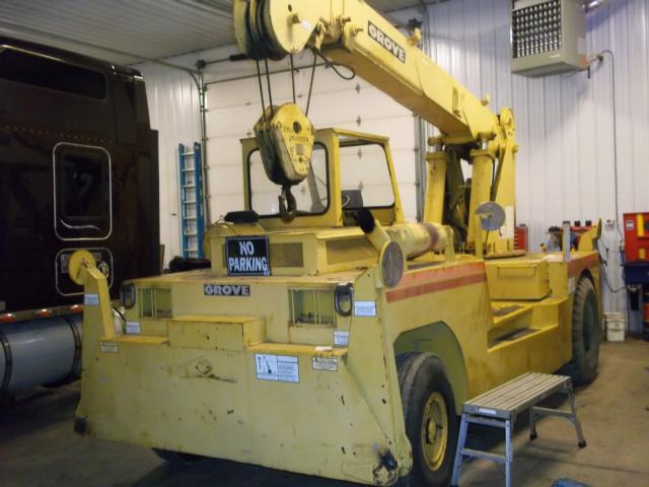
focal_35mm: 36
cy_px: 244
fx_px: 675
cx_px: 324
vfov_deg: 39.7
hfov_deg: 51.4
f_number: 3.1
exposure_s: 1/30
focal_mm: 6.5
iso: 400
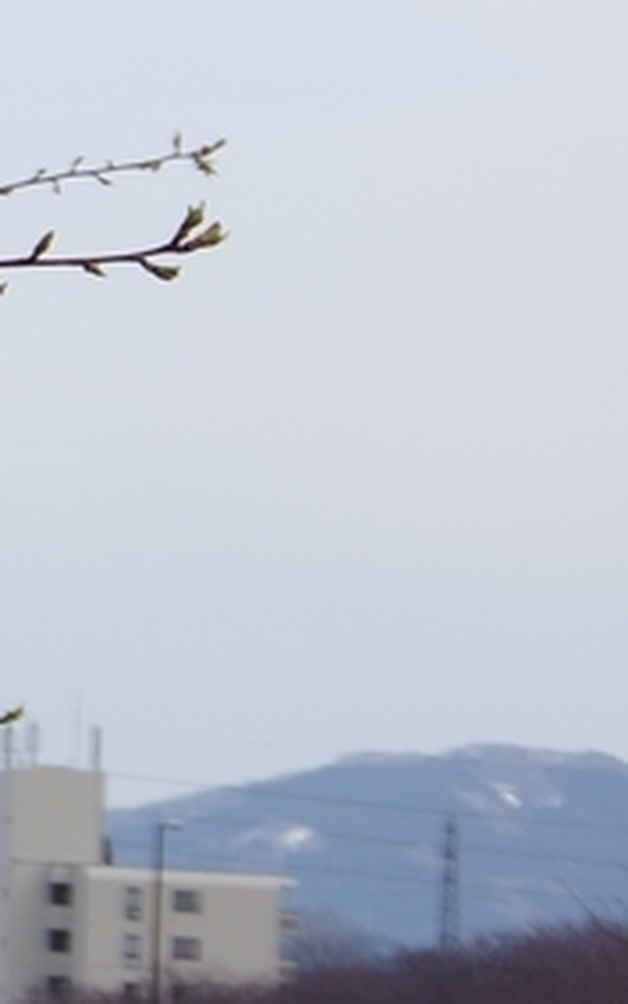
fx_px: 9443
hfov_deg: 3.6
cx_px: -2154
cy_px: 252
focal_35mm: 345
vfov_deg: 6.1
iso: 100
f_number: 8
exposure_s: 1/250
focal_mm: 40
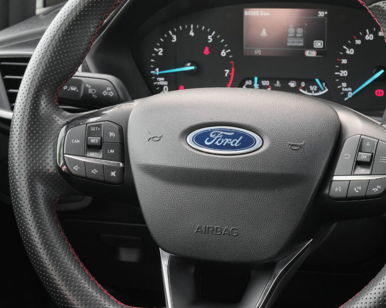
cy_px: 154
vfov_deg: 19.9
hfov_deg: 24.7
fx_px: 880
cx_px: 227
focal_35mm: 77
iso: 2000
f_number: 9
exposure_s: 1/60
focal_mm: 45
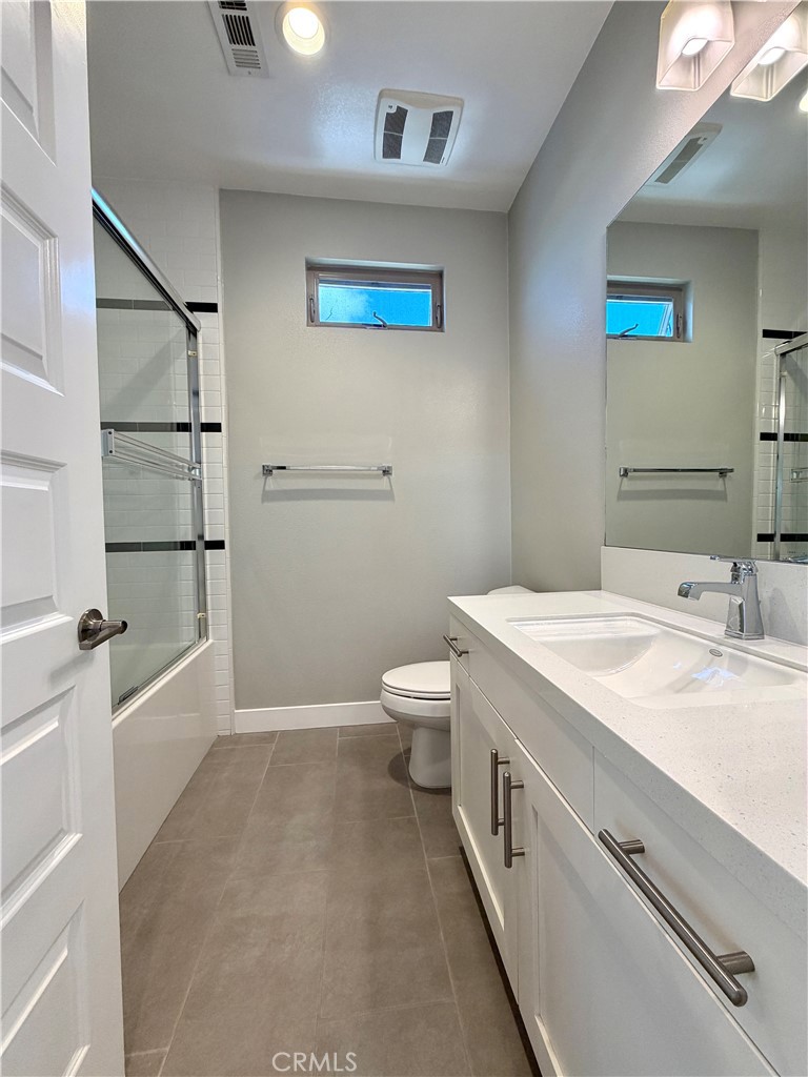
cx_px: 404
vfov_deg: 102.1
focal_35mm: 14
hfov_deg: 85.7
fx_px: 436
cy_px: 538
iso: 160
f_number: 2.2
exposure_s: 1/120
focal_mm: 2.22
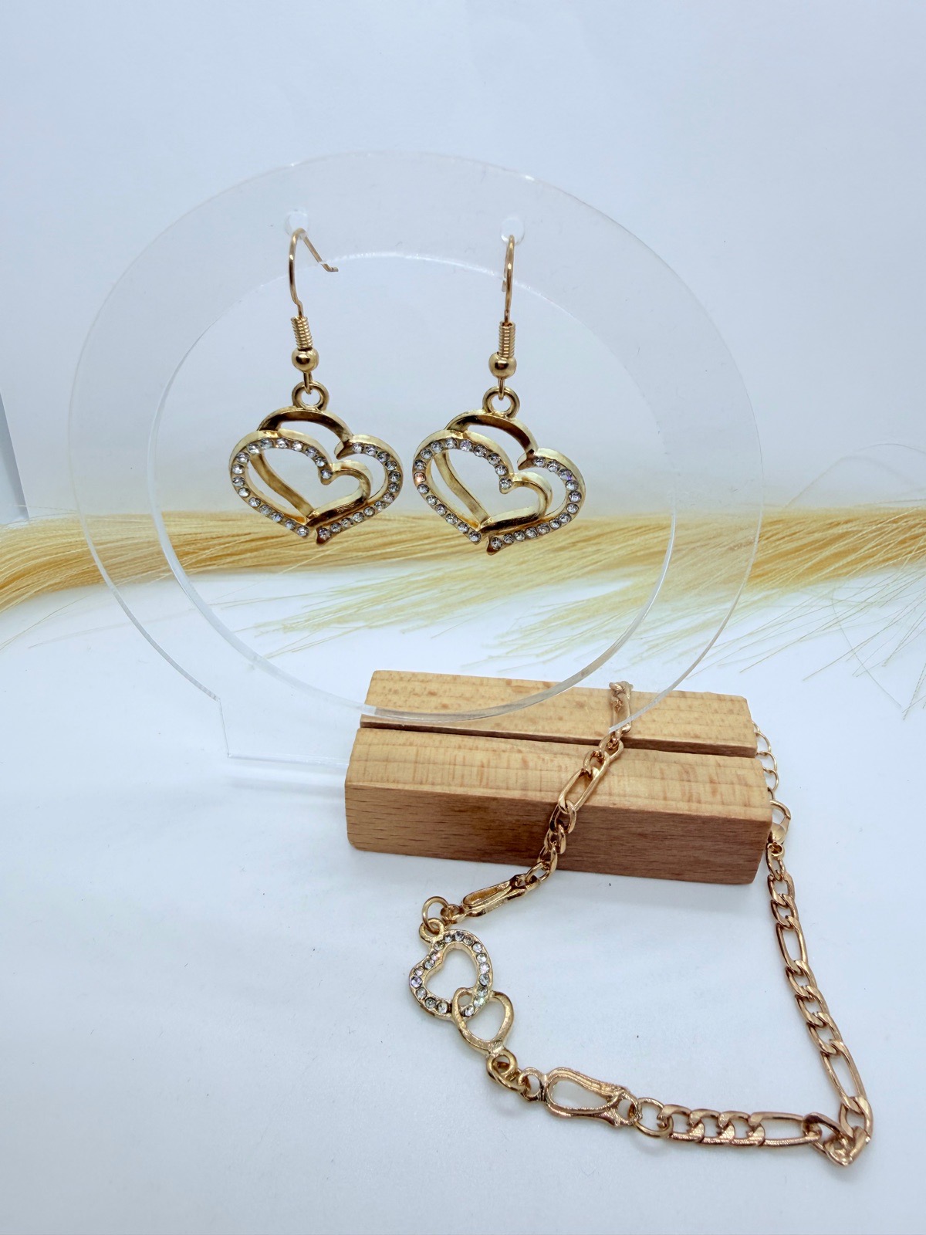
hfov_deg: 56.8
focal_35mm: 24
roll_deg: -2.5
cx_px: 463
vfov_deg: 71.6
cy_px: 618
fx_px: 856
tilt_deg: -33.8
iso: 40
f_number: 2.2
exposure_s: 1/121
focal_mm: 2.22
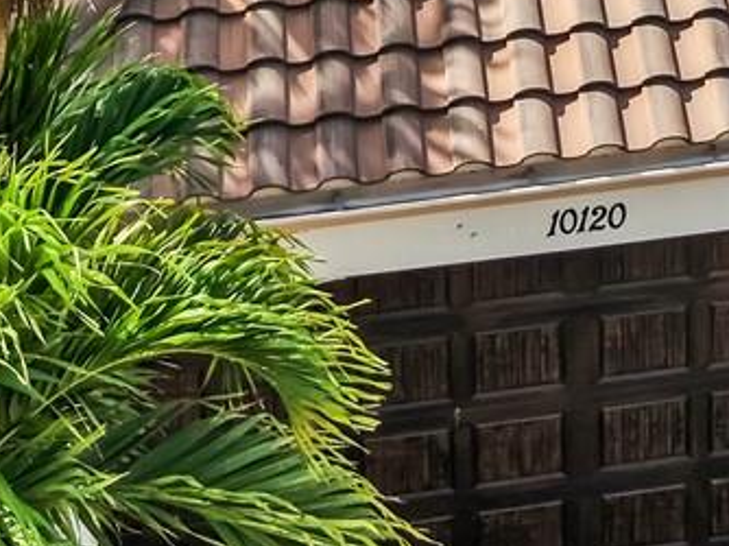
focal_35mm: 115
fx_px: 2420
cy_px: -437
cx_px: 1048
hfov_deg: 15.9
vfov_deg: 11.9
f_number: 1.8
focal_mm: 8.67
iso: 230
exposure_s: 1/5000
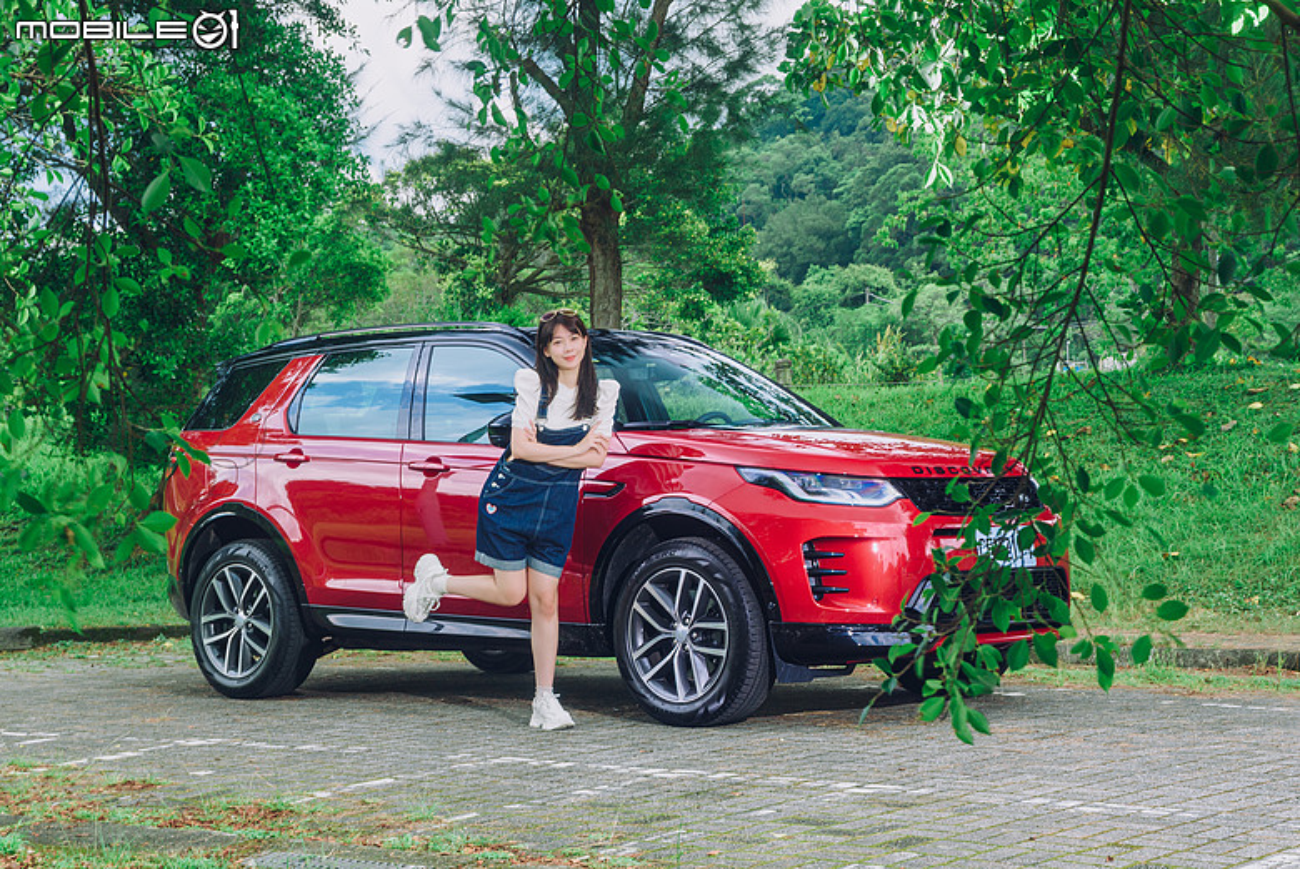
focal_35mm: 62
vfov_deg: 21.9
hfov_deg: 32.4
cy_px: 434
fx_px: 2240
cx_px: 650
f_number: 5.6
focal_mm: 62
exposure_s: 1/50
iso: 400
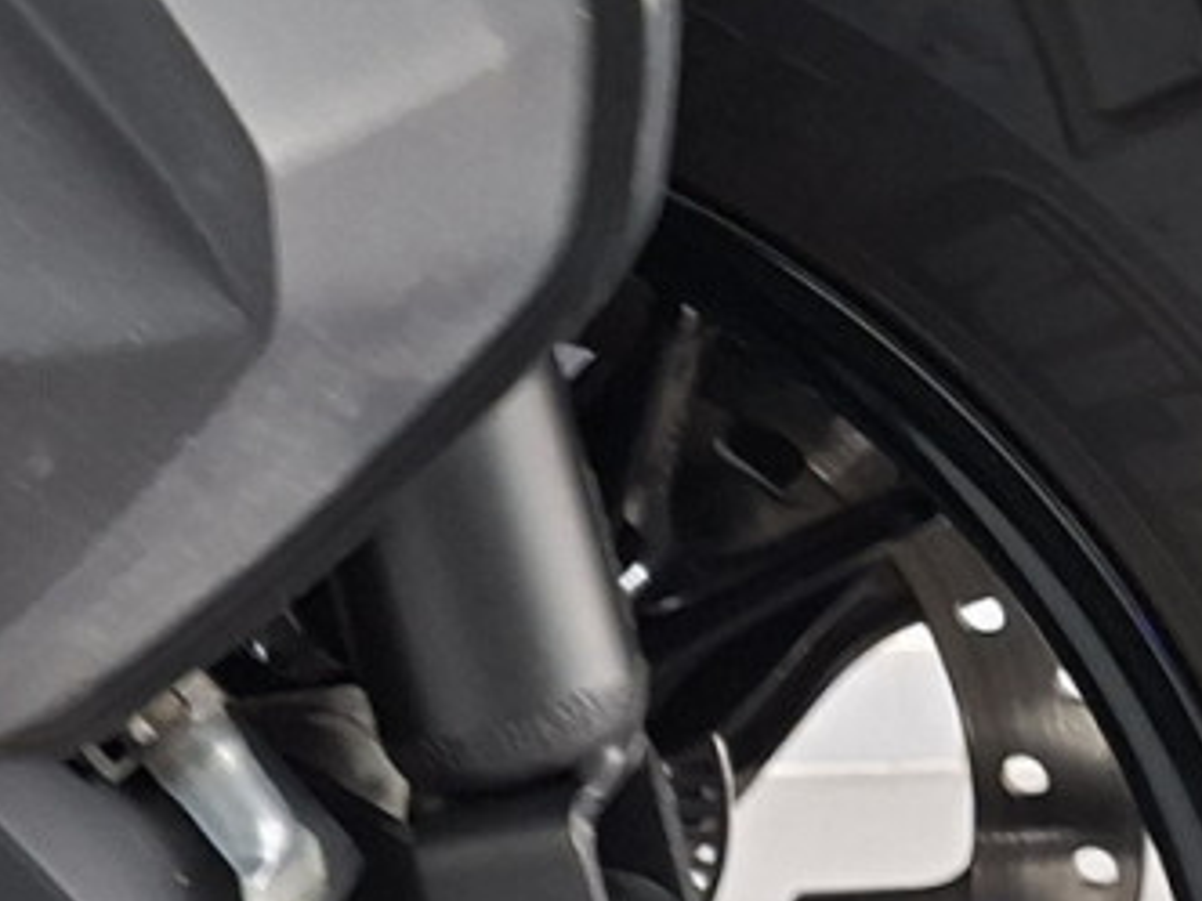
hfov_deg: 15.8
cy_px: 977
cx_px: -786
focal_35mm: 111
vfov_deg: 13.1
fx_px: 3854
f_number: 1.8
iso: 200
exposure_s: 1/50
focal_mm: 5.54
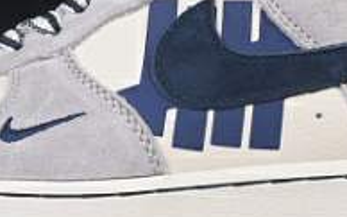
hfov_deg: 7.3
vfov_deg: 4.6
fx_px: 2713
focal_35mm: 287
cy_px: 18
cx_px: 163
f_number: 8
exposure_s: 1/80
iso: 160
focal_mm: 50
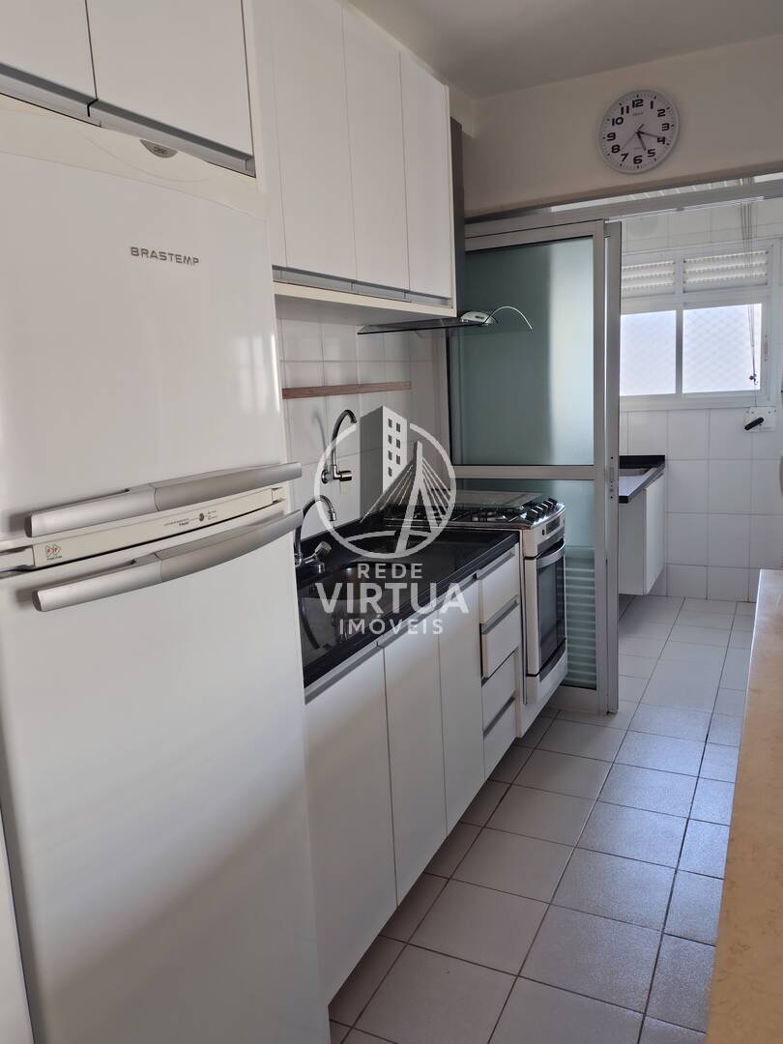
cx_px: 392
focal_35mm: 25
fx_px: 754
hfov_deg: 54.9
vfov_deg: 69.4
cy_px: 522
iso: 256
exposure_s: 1/101
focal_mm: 4.71
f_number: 1.7
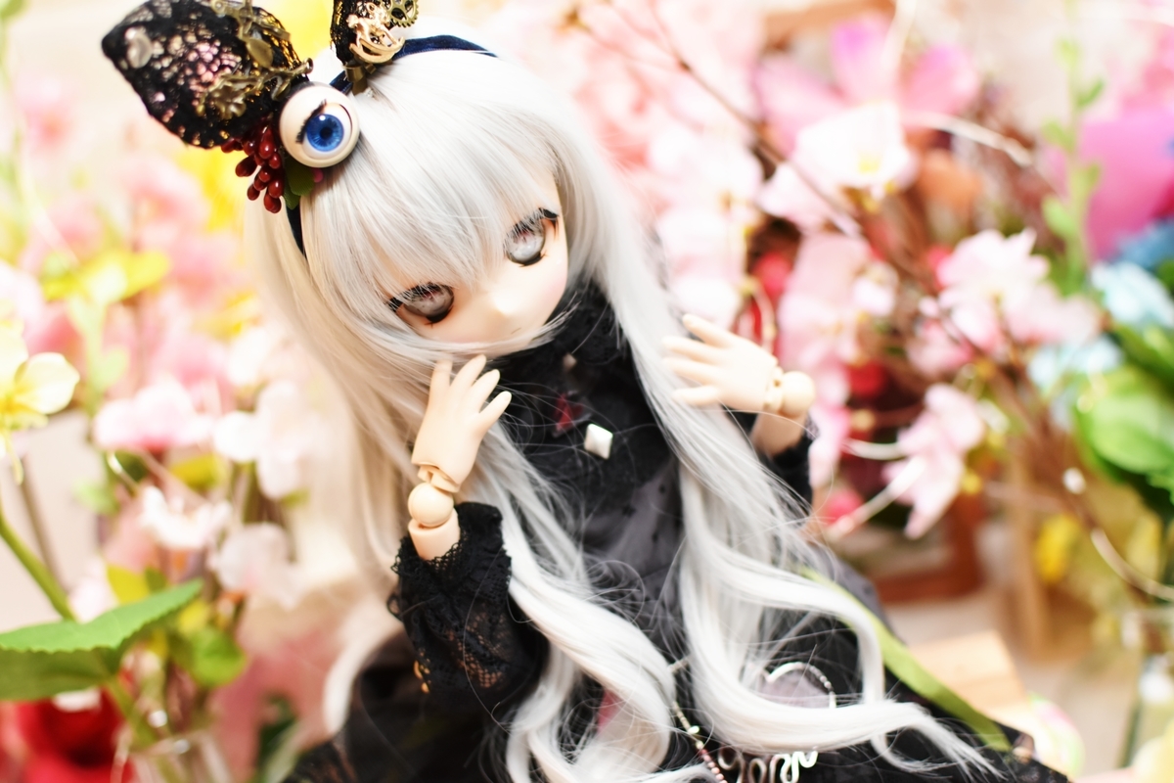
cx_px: 587
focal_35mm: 52
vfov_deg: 25.8
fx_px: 1712
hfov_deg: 37.9
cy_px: 392
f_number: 2.5
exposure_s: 1/60
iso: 800
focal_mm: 35
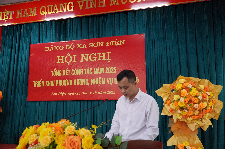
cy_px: 74
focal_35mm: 27
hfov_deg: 67.4
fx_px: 169
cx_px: 112
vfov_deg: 47.8
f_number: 4
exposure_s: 1/160
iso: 2500
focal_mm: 18
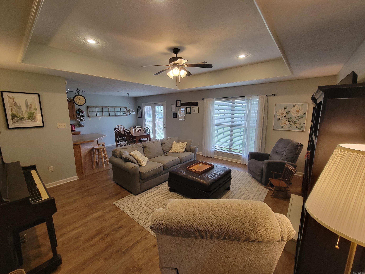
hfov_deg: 106.2
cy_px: 137
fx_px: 137
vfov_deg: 89.9
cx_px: 182
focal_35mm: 13
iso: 200
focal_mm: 2.2
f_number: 2.2
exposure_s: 1/60
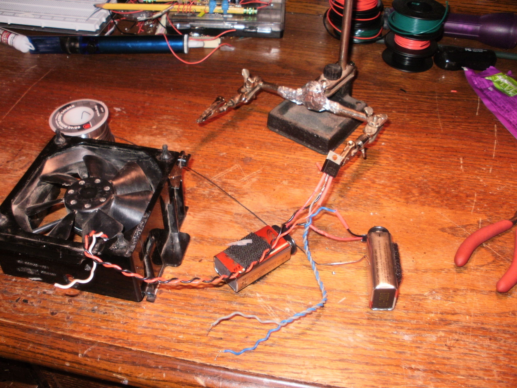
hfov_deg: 51.4
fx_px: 538
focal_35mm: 36
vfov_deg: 39.7
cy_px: 194
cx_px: 258
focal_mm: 6.3
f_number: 3.5
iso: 125
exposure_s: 1/30
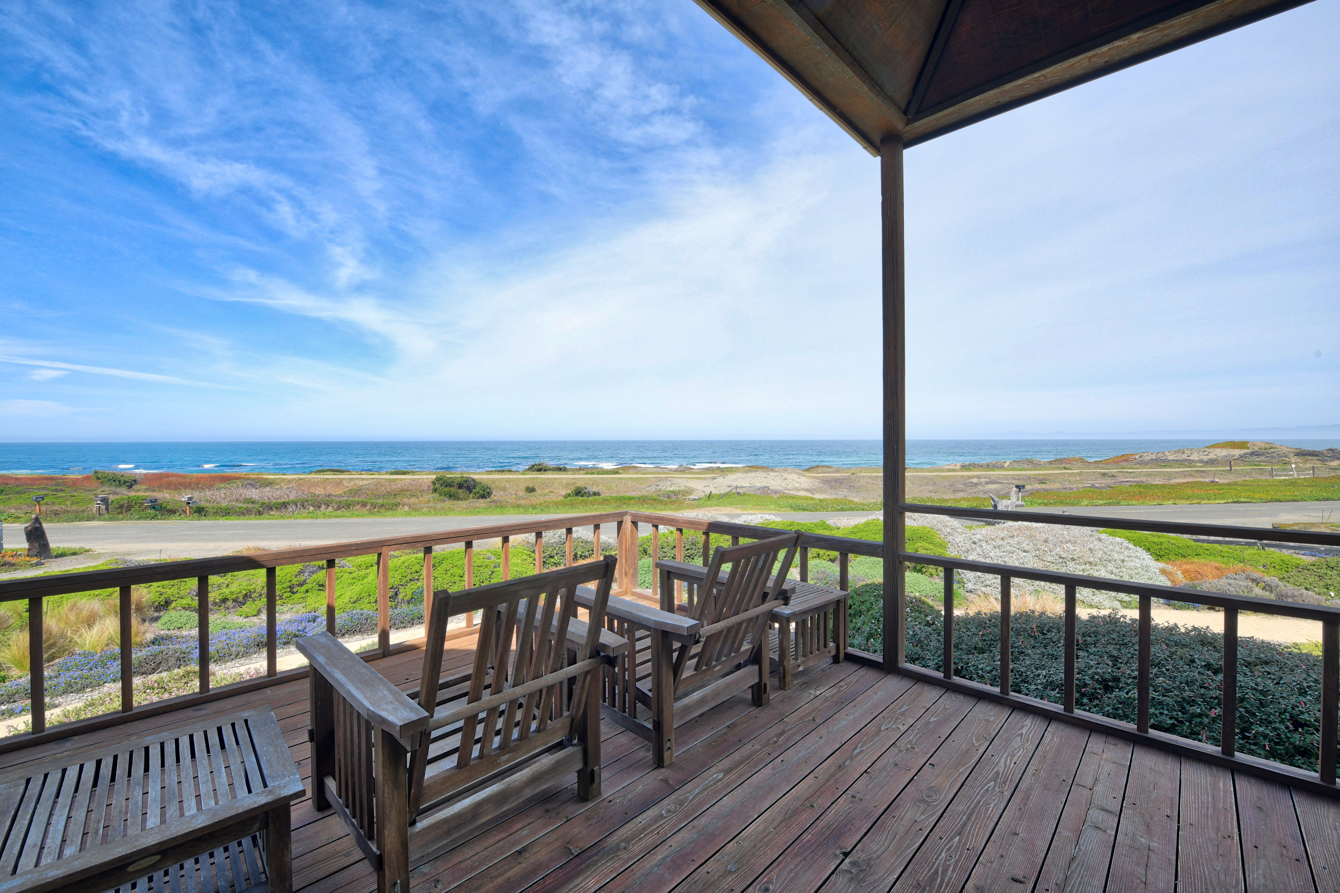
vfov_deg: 81.2
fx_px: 521
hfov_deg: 104.3
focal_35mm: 14
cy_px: 446
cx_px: 670
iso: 400
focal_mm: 14
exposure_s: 1/125
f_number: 11
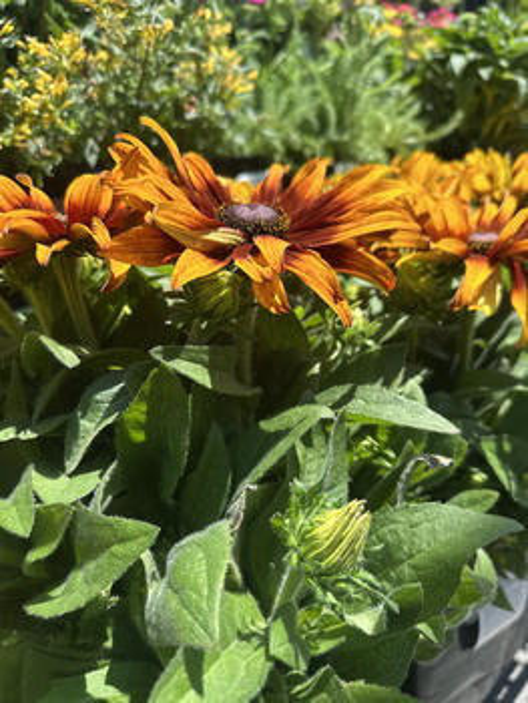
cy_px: 352
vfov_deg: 71.6
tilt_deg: -15.2
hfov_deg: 56.9
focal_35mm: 24
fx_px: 488
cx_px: 264
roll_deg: +3.5
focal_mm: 6.86
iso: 80
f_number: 1.78
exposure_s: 1/1183
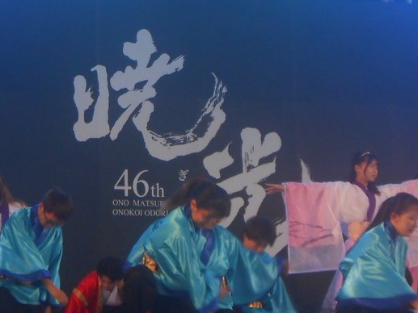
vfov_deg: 6.9
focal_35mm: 216
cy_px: 22
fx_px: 2609
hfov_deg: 9.1
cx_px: 82
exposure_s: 1/60
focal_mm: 16.5
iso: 200
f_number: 4.6
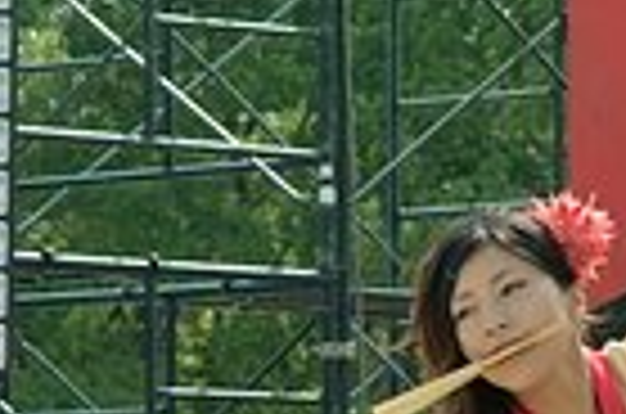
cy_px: 614
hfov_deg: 4.7
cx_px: 500
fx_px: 7616
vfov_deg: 3.1
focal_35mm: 439
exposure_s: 1/160
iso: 100
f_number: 8
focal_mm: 70
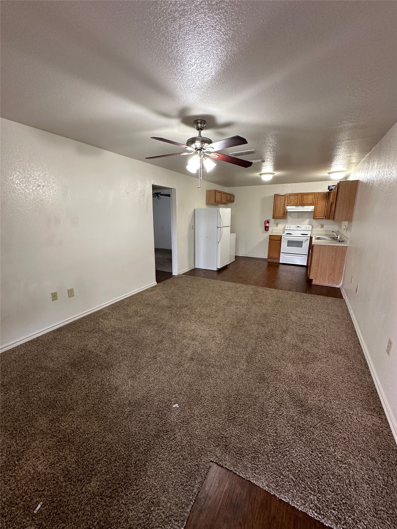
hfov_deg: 85.7
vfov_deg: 102.1
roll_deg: -0.2
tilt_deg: -13.9
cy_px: 264
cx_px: 198
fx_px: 214
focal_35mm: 14
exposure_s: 1/60
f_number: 2.2
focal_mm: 2.22
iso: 250
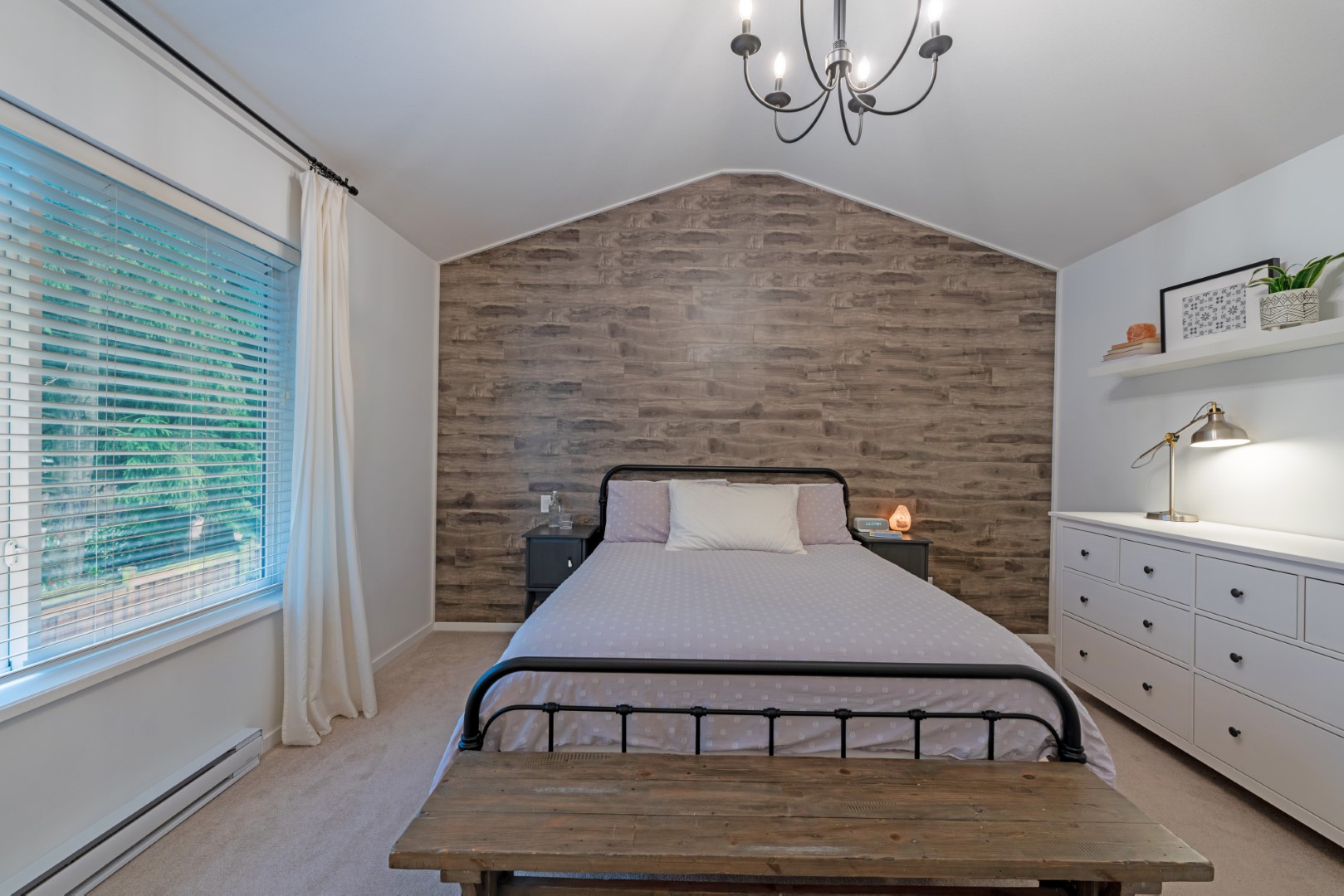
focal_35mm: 14
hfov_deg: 104.2
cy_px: 448
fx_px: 523
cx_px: 672
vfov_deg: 81.2
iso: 100
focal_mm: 14
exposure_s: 1/25
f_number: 6.3
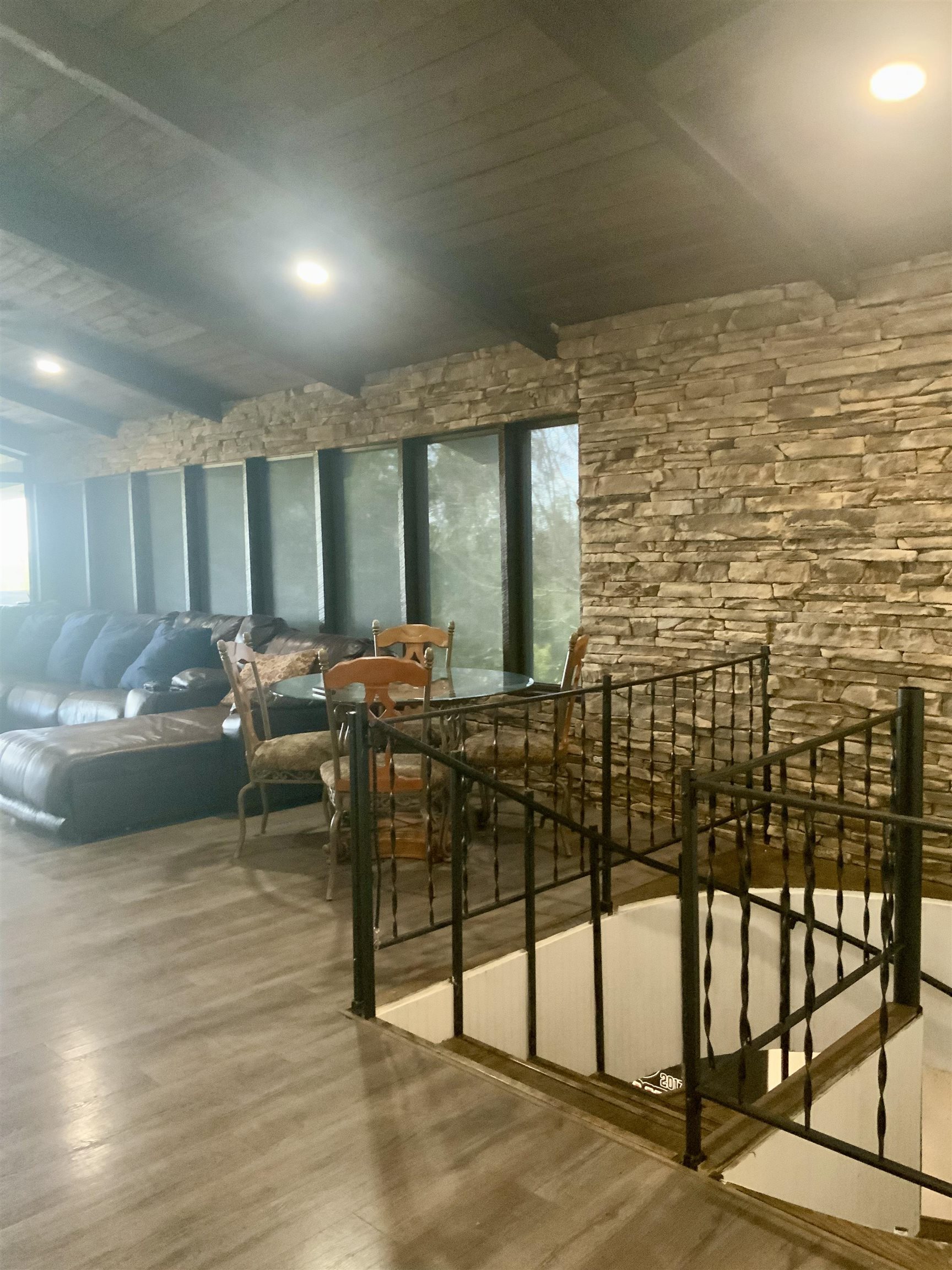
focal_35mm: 29
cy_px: 635
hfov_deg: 48.2
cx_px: 476
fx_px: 1063
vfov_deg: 61.7
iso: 500
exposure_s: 1/30
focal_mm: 3
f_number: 1.8
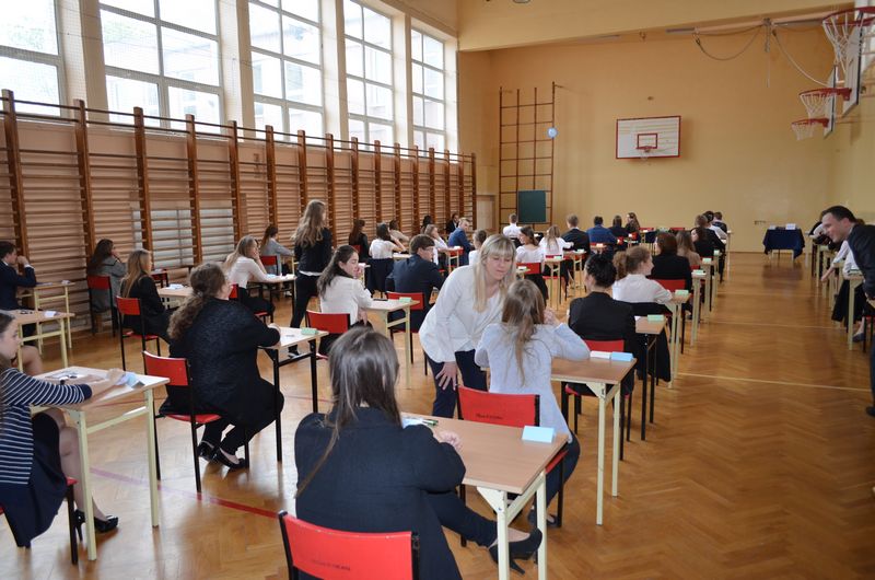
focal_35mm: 27
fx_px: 655
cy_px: 290
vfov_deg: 47.7
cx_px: 438
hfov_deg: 67.5
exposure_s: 1/100
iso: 400
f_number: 3.5
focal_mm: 18
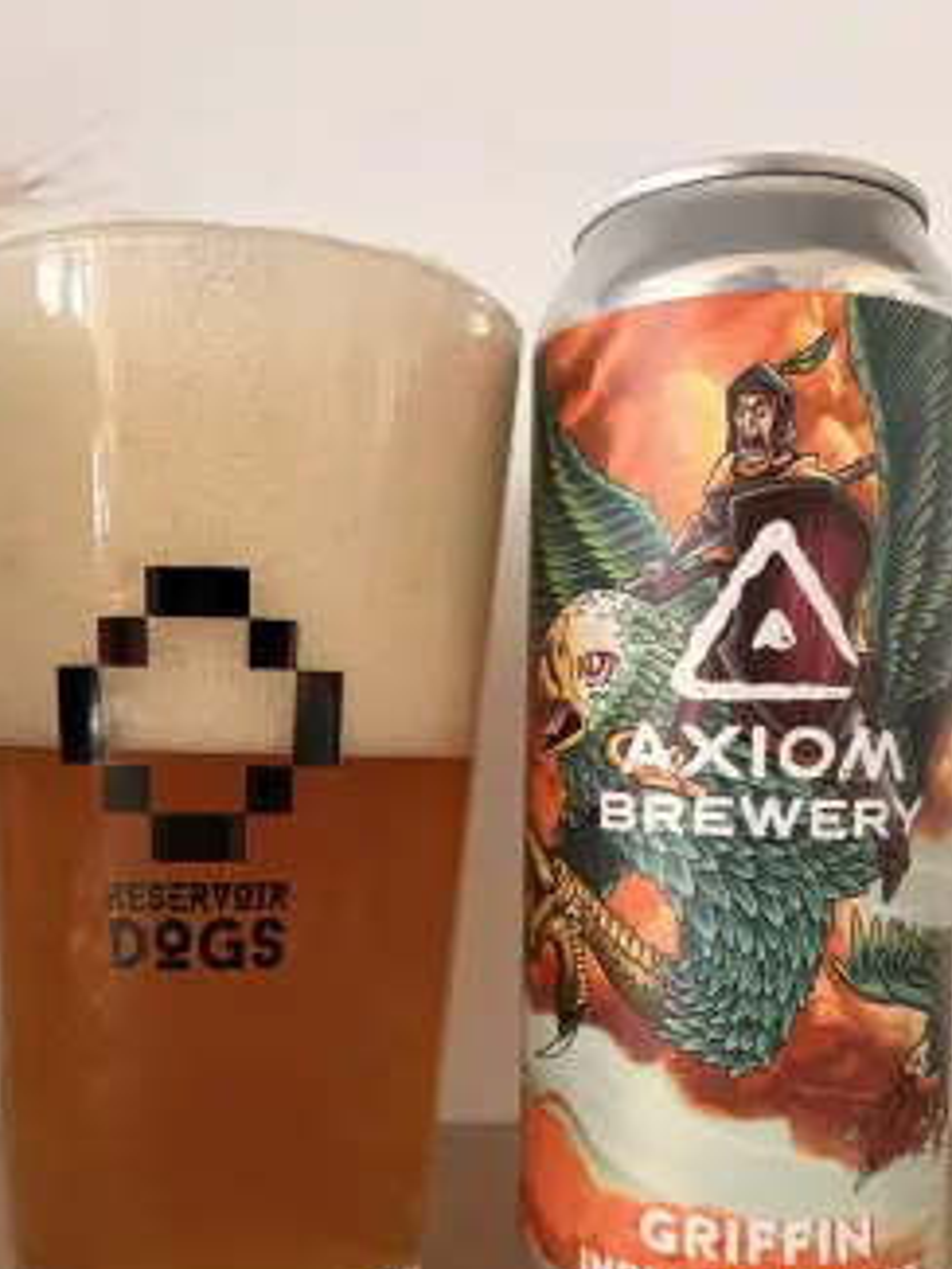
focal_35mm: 32
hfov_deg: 44.2
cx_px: 445
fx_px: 1173
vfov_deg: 56.3
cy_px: 765
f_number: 1.6
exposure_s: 1/84
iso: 125
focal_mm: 5.96
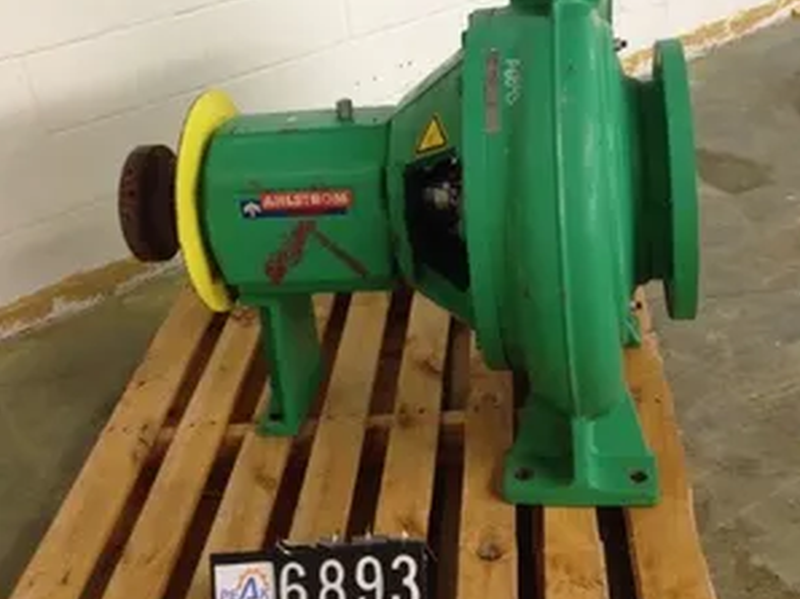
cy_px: 167
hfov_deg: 40.5
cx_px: 400
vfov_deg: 30.4
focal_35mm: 47
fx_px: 1085
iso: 250
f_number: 2.4
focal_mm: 4.28
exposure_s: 1/20
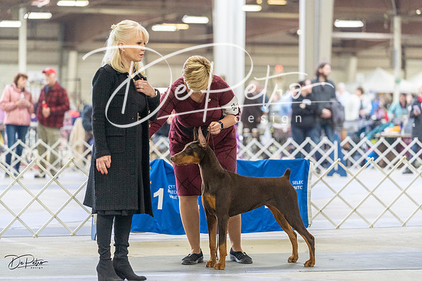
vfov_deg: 9.6
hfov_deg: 14.3
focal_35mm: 143
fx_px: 1677
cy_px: 140
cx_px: 211
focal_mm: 143
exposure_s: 1/320
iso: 6400
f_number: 3.5
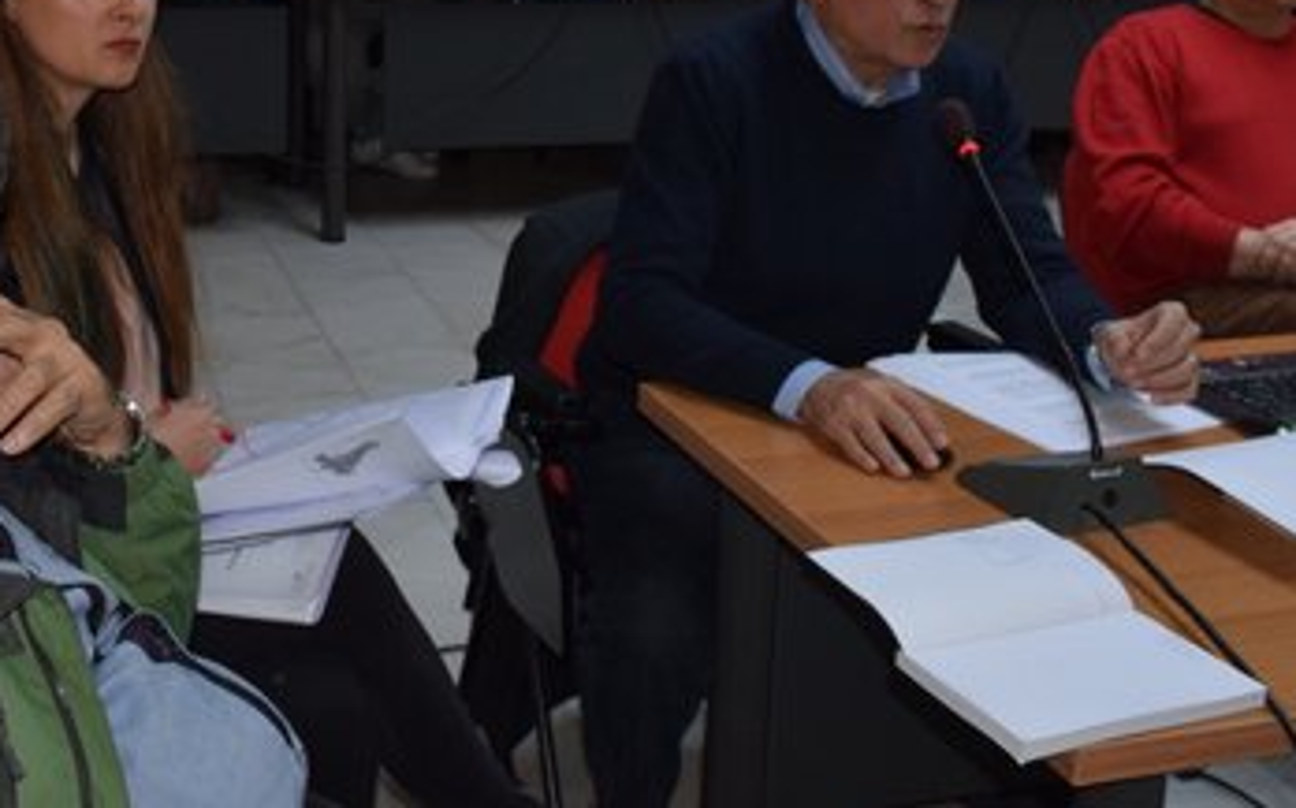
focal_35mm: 57
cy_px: 65
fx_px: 2012
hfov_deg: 35.2
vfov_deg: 22.1
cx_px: 380
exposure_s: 1/100
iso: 800
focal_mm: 18
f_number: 5
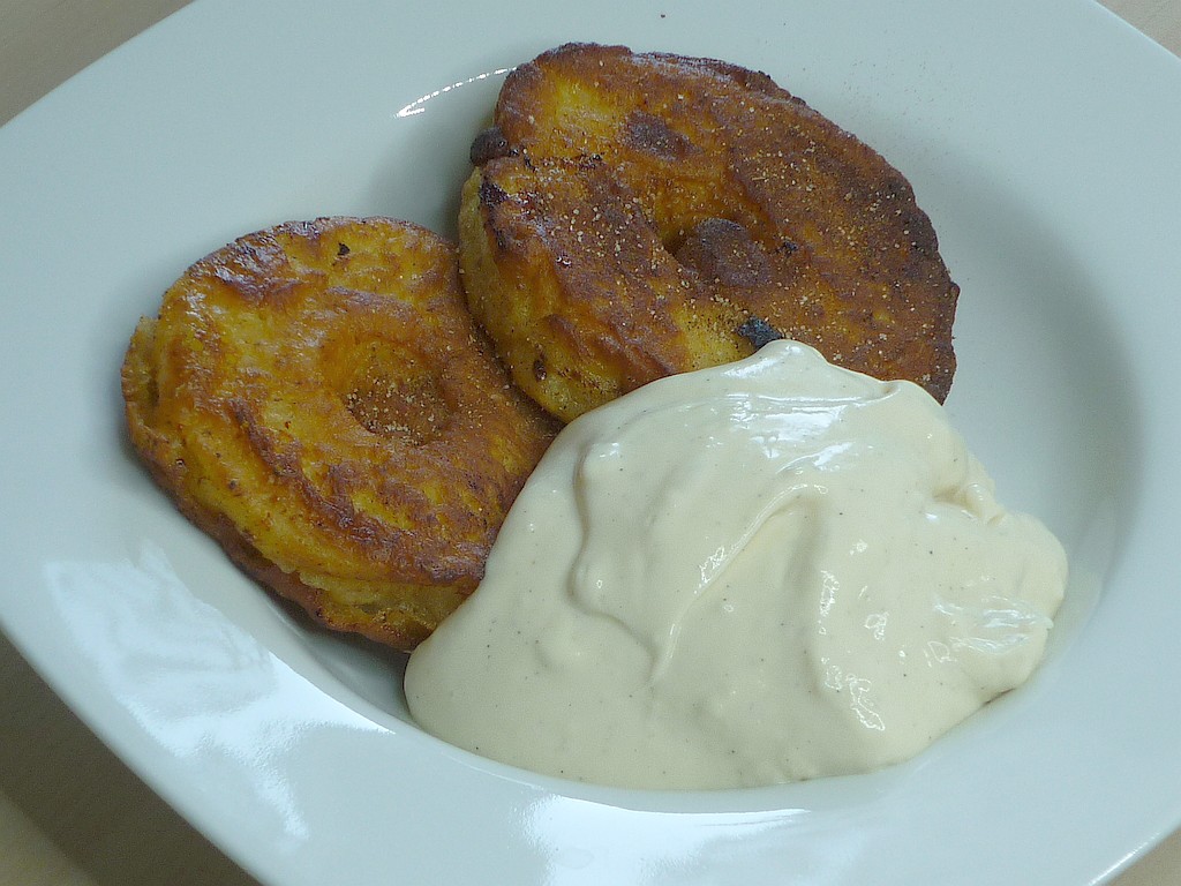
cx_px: 590
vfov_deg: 17.2
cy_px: 443
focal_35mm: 86
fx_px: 2934
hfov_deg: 22.8
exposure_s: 1/80
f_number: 3.2
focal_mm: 8
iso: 80
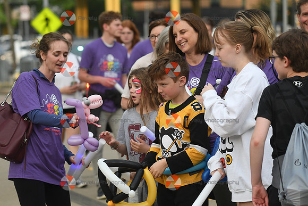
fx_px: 1669
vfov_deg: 7.0
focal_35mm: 195
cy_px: 103
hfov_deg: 10.5
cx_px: 154
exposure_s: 1/1250
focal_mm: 130
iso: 1250
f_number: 4
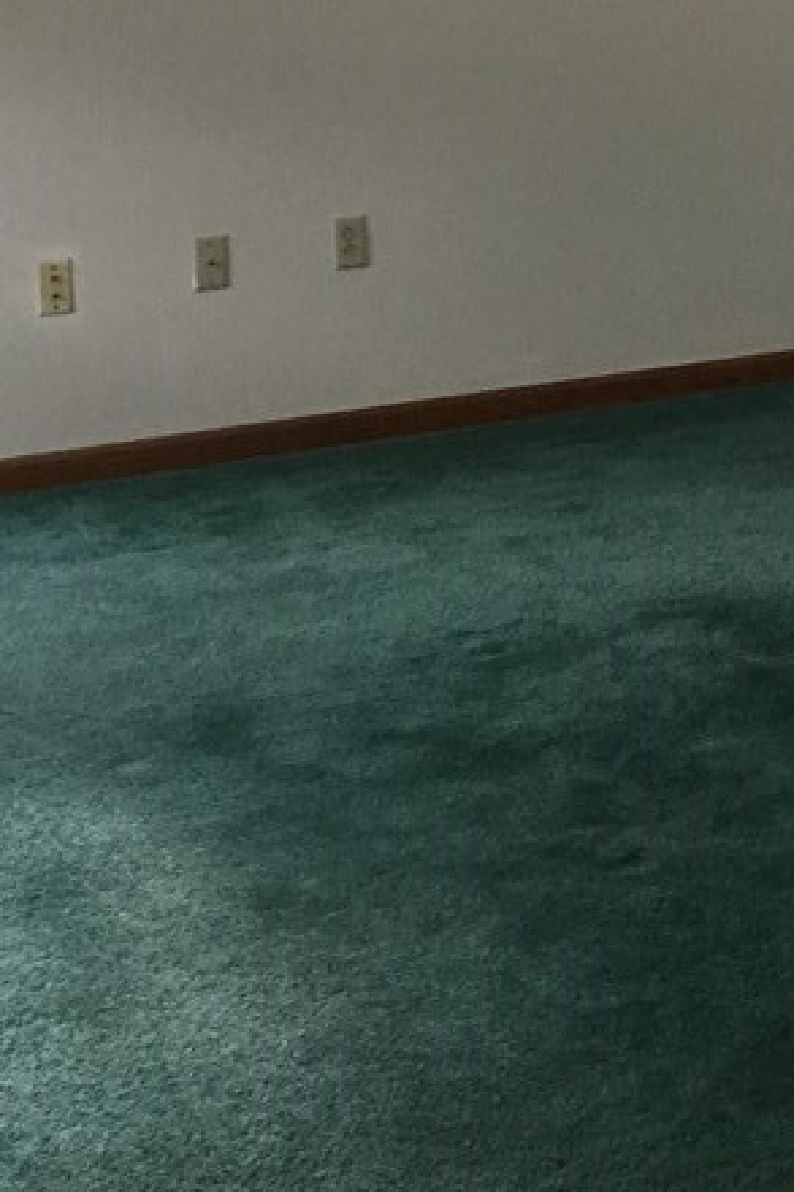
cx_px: 954
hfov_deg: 17.3
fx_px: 2483
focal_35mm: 75
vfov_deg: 25.2
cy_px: -95
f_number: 2.4
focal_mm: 3.3
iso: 80
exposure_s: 1/30
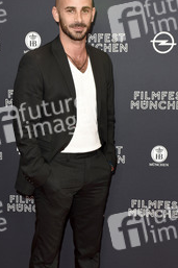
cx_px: 67
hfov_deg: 16.7
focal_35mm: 82
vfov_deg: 24.7
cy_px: 173
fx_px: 607
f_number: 6.3
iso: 500
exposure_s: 1/100
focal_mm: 35
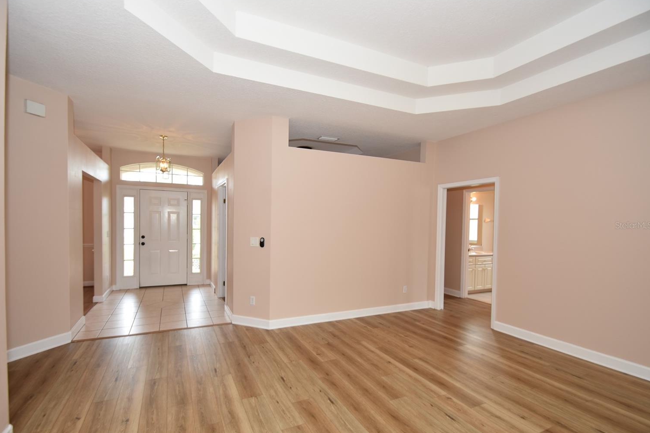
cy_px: 225
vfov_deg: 73.7
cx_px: 307
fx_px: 289
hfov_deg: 96.6
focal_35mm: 16
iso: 220
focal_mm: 10
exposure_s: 1/60
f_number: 4
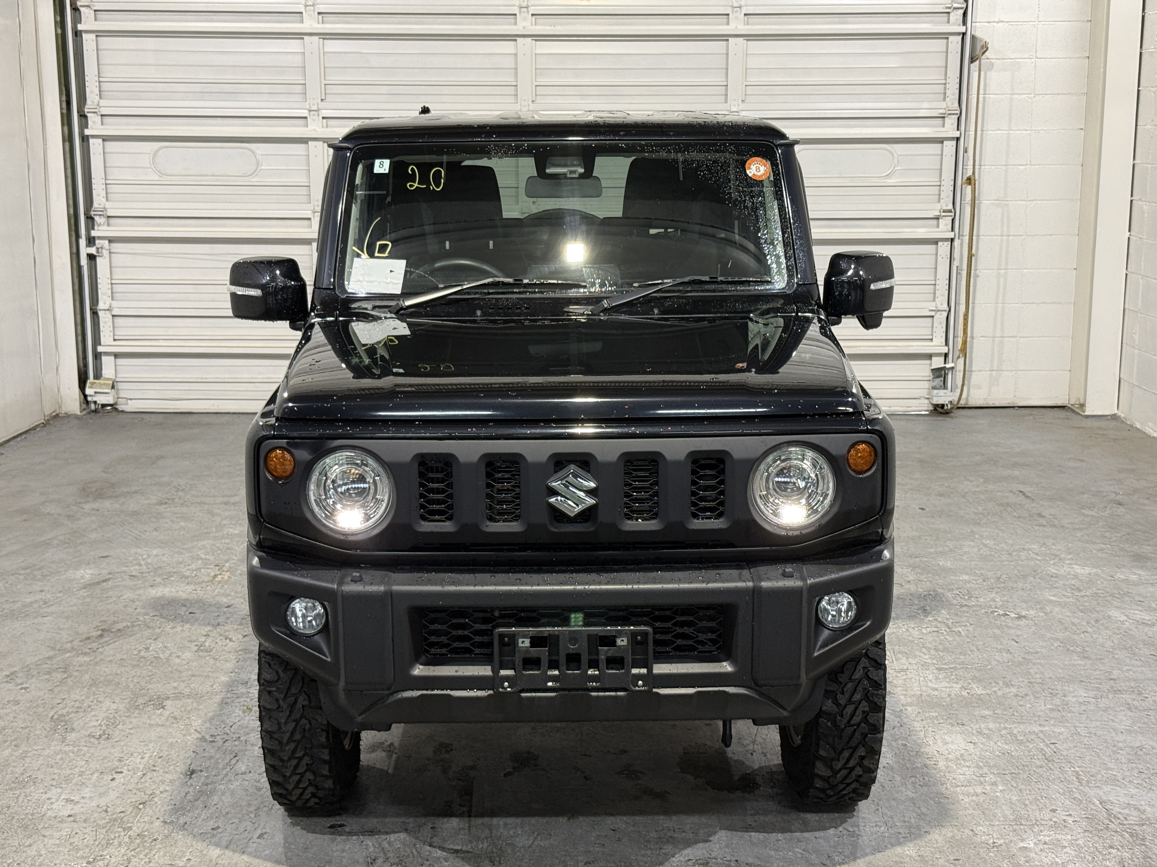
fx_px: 1604
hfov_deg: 39.7
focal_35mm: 48
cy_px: 434
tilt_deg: -10.2
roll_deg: -0.4
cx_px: 578
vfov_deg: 30.3
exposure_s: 1/60
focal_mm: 6.76
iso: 200
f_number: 1.78
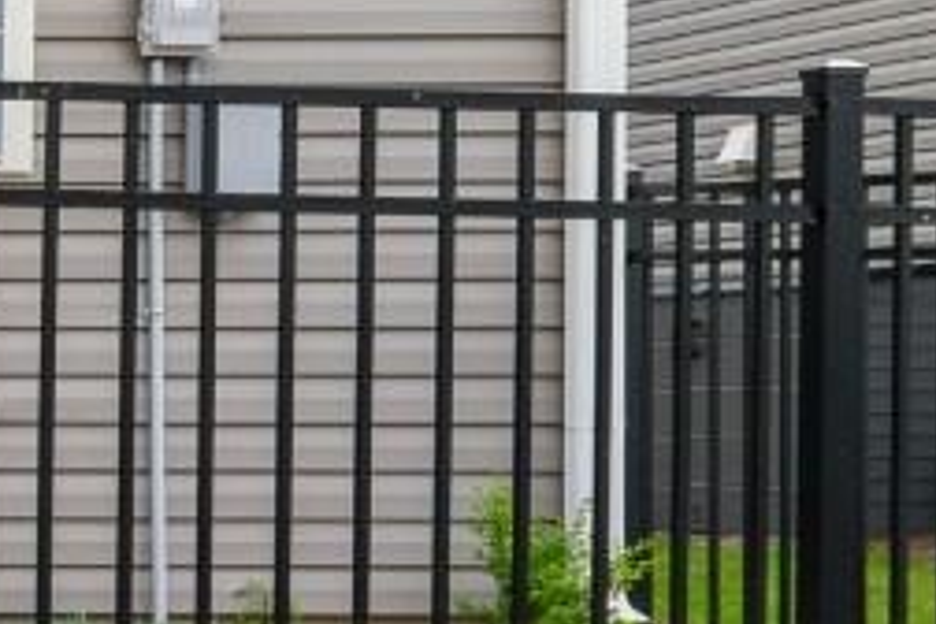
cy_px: 383
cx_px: -1263
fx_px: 2678
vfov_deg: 13.3
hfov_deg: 14.1
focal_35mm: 103
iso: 100
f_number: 7.1
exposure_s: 1/200
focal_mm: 11
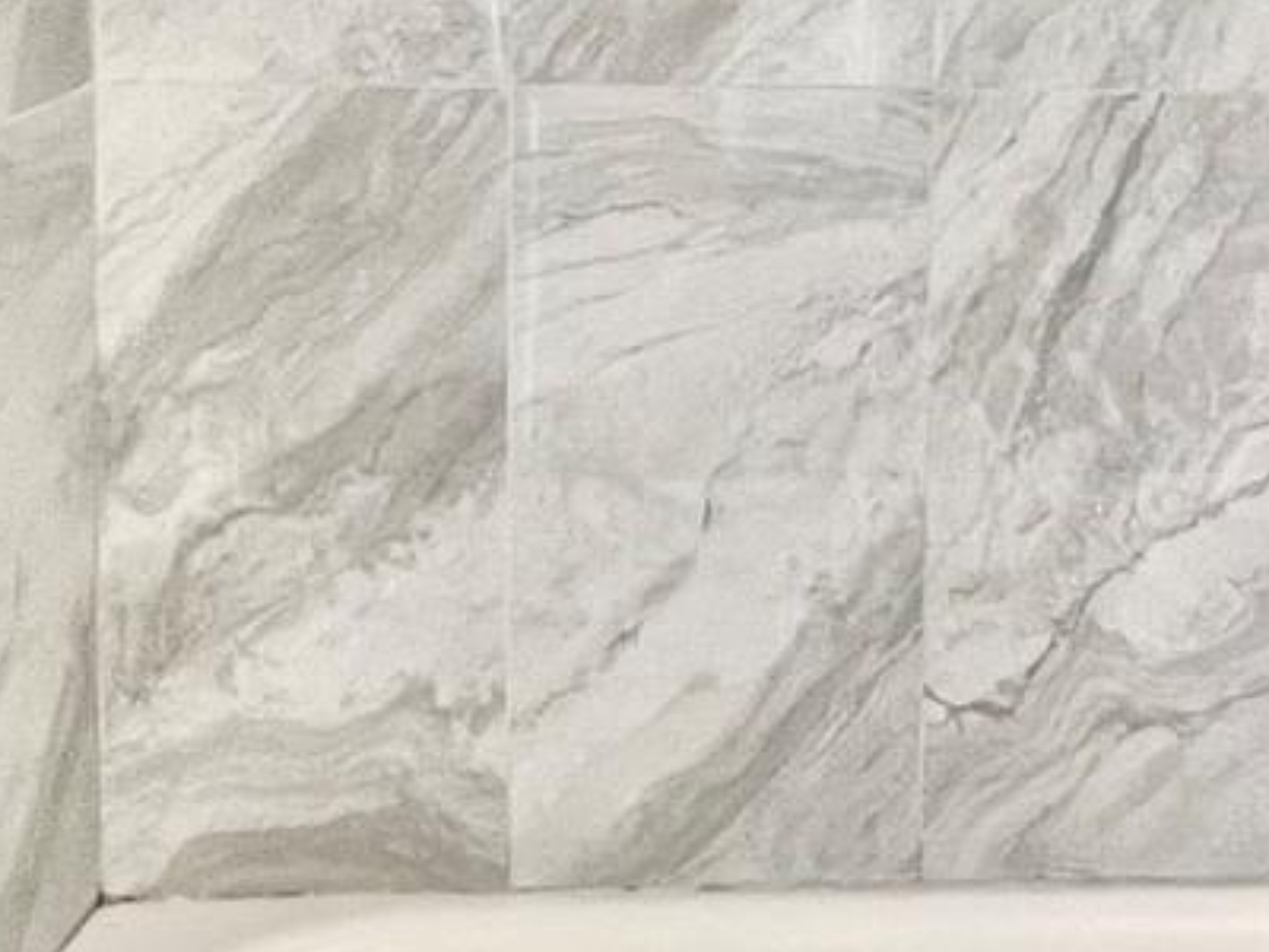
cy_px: -213
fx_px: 1906
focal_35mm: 52
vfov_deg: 25.1
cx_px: 1228
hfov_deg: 34.0
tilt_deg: -3.9
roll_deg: -2.3
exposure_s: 1/60
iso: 320
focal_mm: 1.57
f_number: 1.8
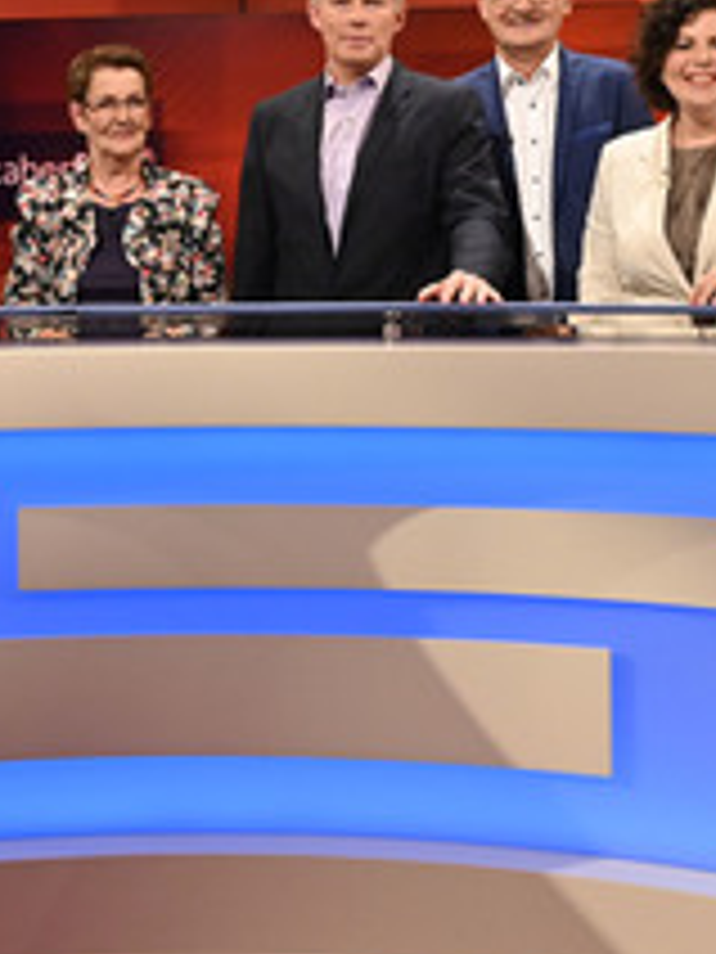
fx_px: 1351
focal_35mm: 49
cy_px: 436
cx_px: 173
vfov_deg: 38.9
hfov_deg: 29.2
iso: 3200
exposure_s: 1/250
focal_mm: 24
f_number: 4
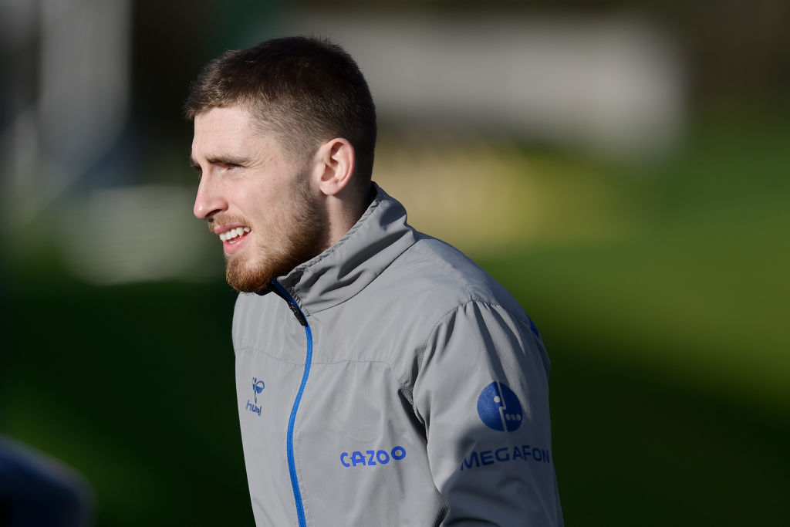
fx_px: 8778
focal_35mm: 400
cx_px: 395
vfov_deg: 3.4
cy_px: 264
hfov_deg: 5.2
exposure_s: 1/6400
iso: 400
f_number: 3.5
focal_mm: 400
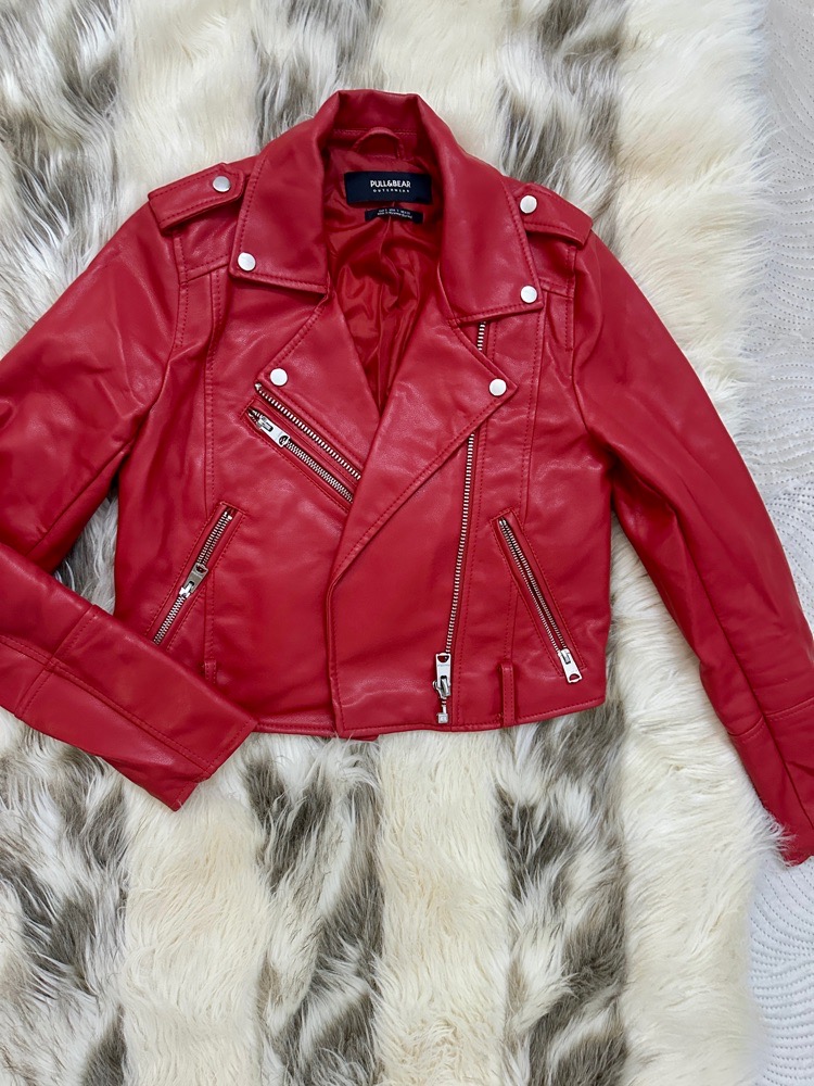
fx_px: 752
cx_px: 407
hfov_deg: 56.8
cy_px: 543
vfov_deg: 71.6
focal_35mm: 24
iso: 640
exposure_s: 1/50
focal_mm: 6.86
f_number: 1.78
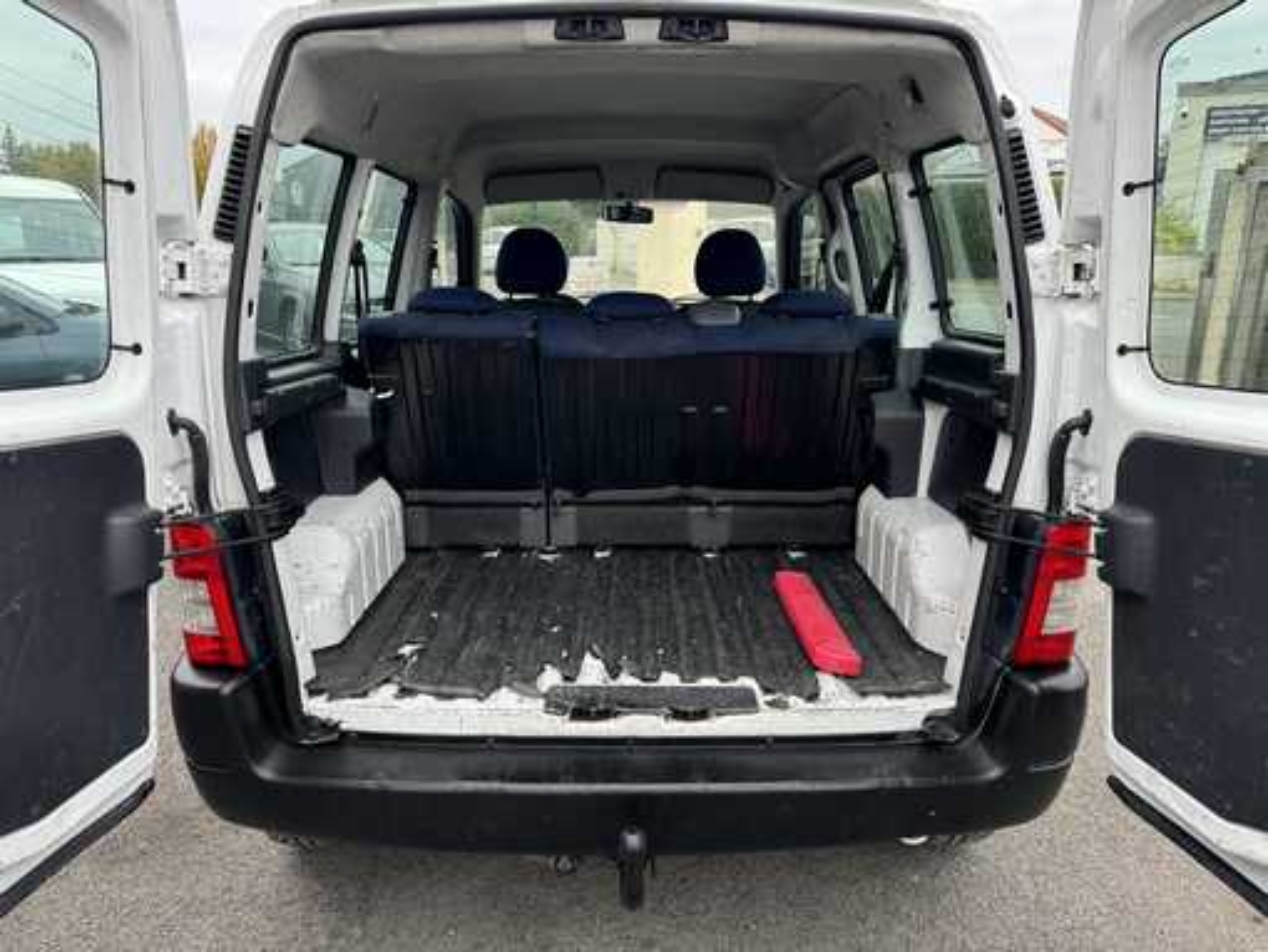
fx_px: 880
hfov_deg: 71.6
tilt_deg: -16.3
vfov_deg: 56.9
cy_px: 476
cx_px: 634
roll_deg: +0.0
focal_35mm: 24
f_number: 1.78
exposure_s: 1/236
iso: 64
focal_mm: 6.76
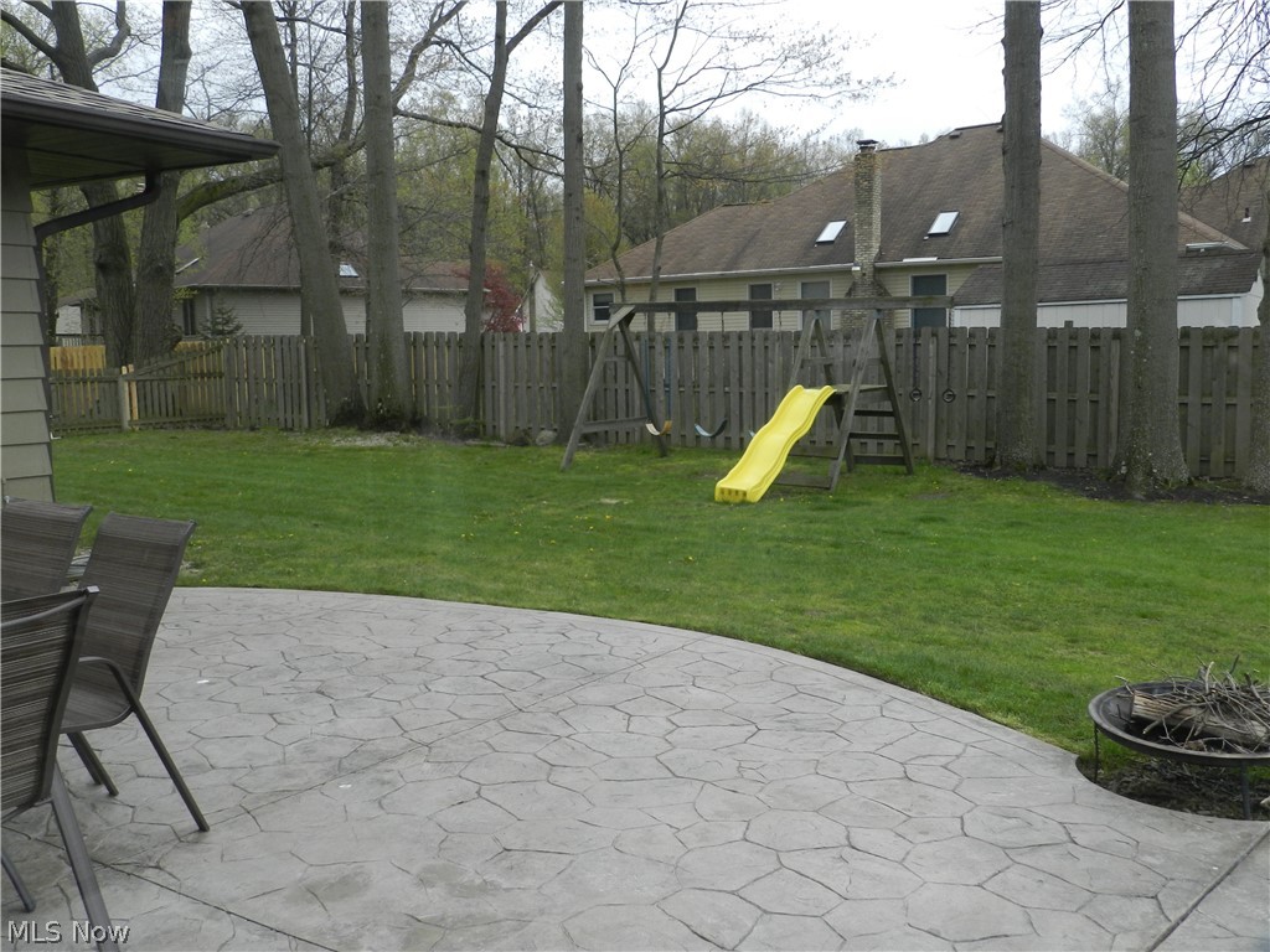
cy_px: 476
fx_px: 1174
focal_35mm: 32
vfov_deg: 44.2
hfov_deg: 56.8
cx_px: 635
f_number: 3.7
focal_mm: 5.6
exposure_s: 1/100
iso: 160
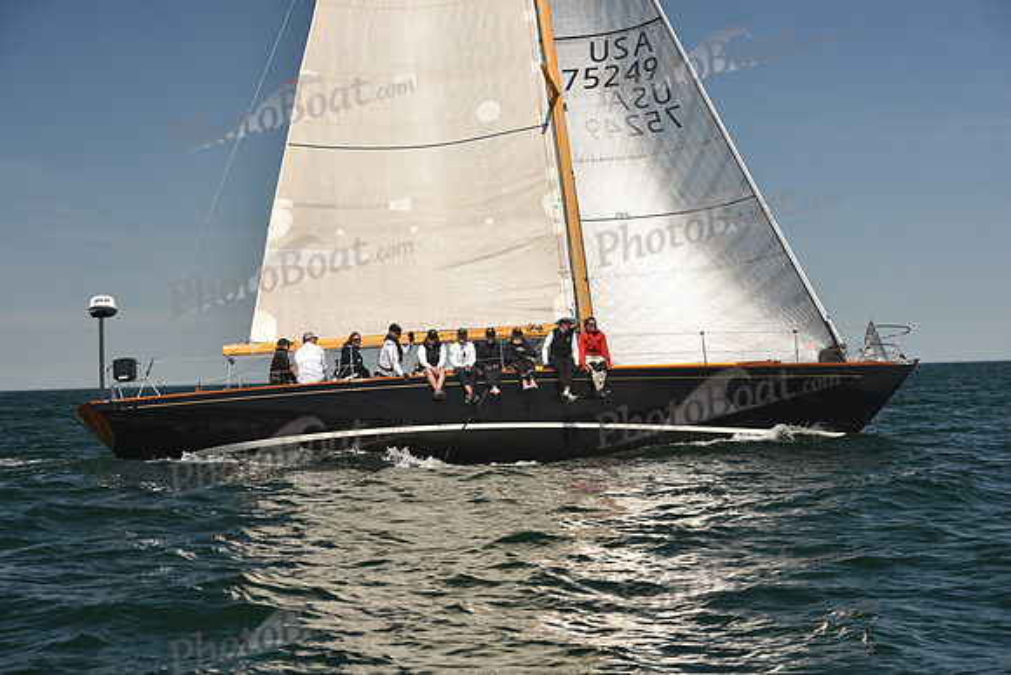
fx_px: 1966
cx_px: 506
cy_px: 338
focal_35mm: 70
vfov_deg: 19.5
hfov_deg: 28.8
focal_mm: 70
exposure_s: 1/640
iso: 250
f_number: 7.1
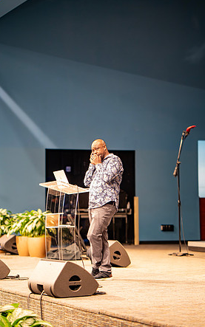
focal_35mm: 88
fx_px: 786
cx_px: 103
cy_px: 165
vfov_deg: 23.5
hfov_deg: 14.9
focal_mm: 85
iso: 2000
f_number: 1.8
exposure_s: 1/160
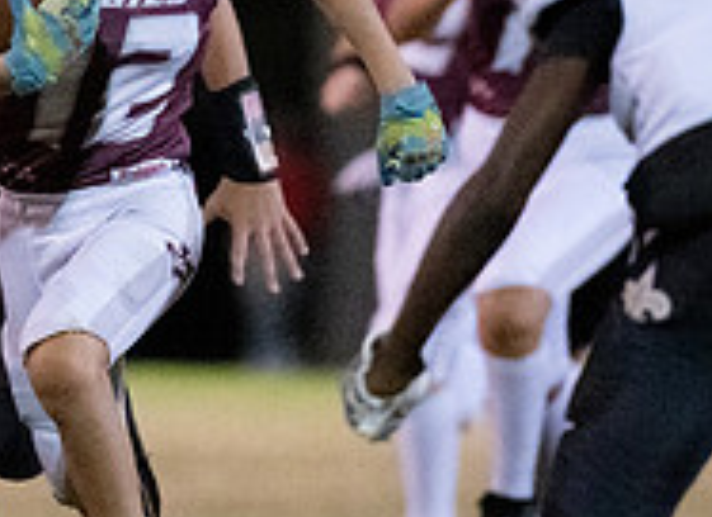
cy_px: 60
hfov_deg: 2.5
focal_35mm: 799
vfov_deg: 1.8
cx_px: 204
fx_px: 16257
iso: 16000
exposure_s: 1/1000
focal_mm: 200
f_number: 2.8
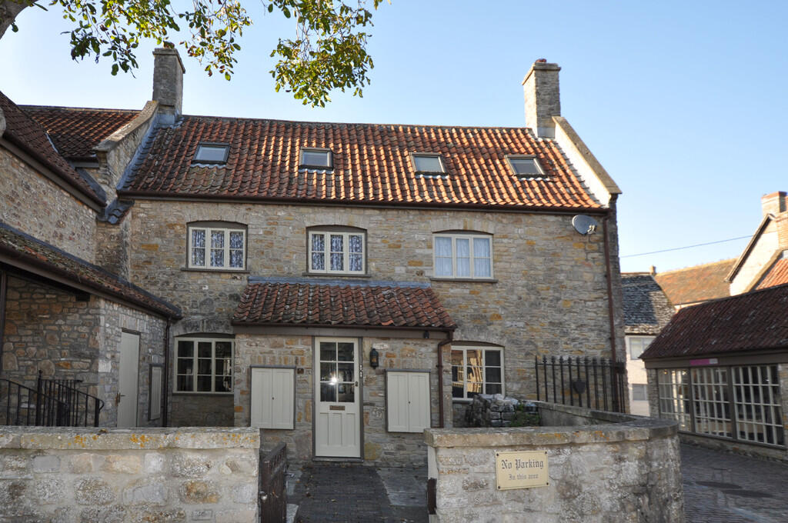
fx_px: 557
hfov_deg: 70.5
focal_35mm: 26
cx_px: 394
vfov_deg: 50.3
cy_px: 262
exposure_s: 1/200
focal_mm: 17
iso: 200
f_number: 5.6
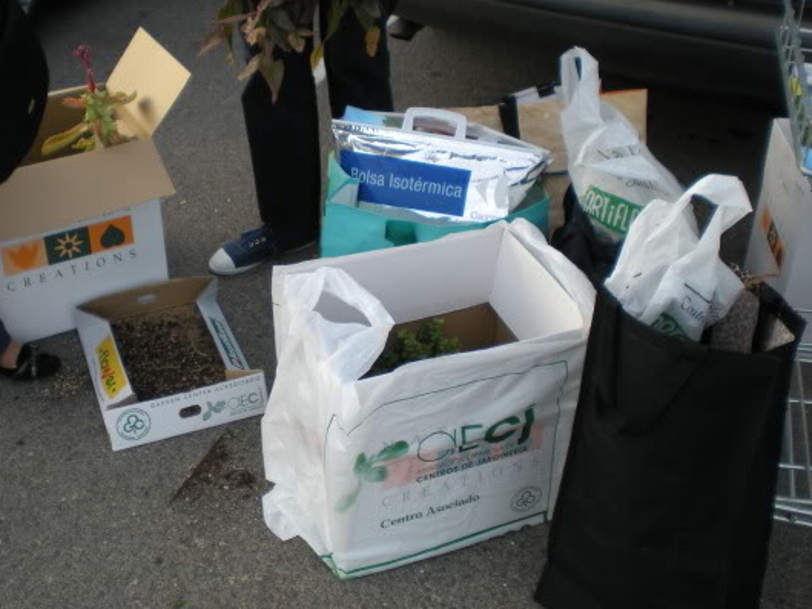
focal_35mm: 46
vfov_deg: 31.5
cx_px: 322
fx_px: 1079
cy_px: 253
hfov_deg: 41.0
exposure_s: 1/131
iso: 64
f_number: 3.1
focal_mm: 6.3
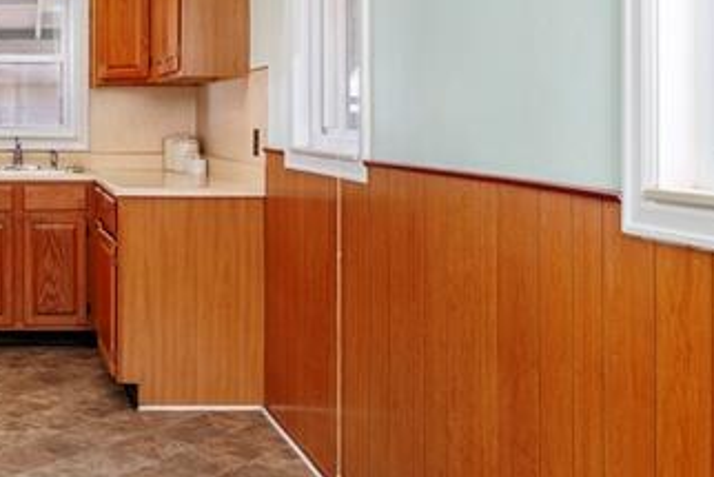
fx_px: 1071
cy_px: 100
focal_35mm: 54
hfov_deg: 33.4
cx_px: -16
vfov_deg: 24.7
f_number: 6.4
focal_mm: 11.1
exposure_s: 1/125
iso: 500
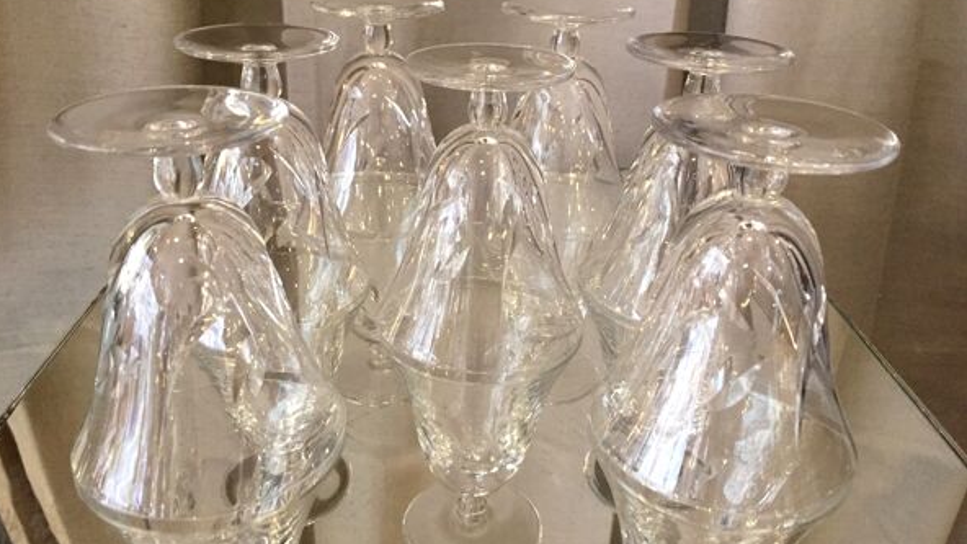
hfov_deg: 61.0
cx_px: 480
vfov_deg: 36.5
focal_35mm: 32
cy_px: 212
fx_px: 821
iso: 250
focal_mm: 4.15
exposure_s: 1/33
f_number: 2.2
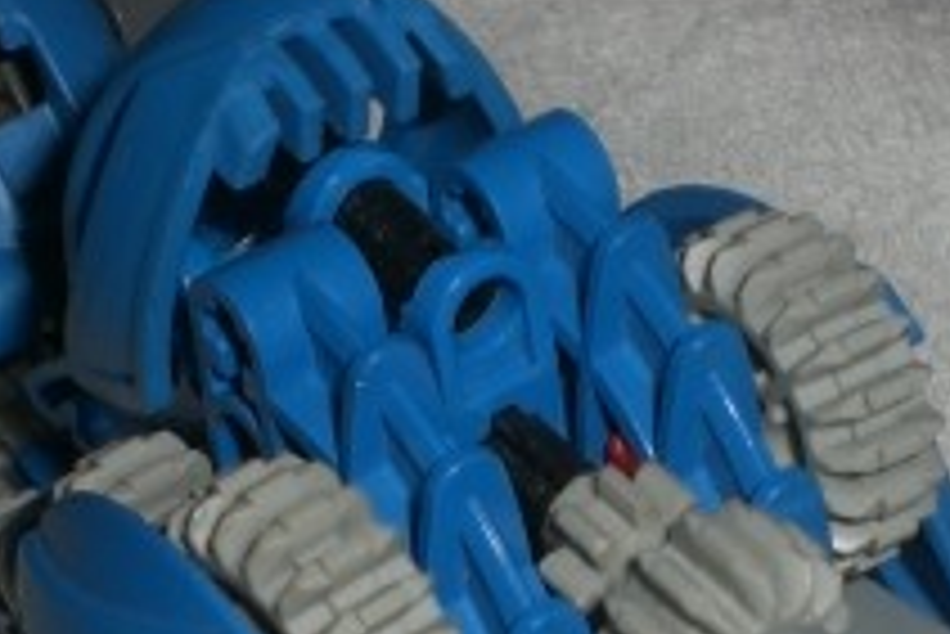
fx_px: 3169
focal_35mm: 120
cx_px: 752
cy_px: 944
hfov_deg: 16.9
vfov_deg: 11.0
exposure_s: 1/60
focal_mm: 6.3
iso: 50
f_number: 4.4
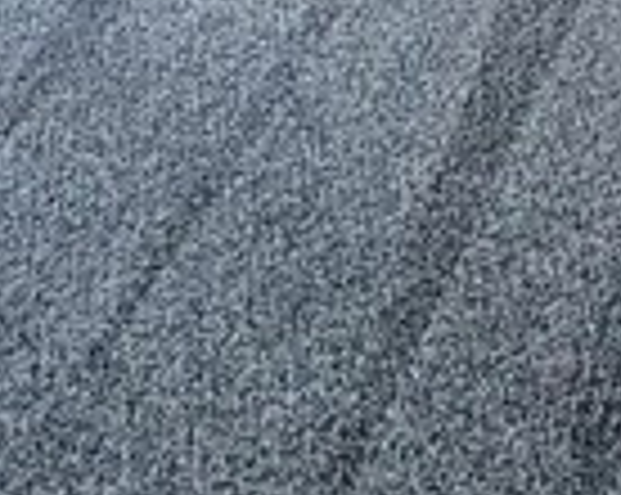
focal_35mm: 76
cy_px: -972
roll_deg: -0.2
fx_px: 1395
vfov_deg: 11.6
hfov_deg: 25.1
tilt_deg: -8.4
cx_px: 333
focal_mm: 2.22
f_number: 2.2
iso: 40
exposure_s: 1/106
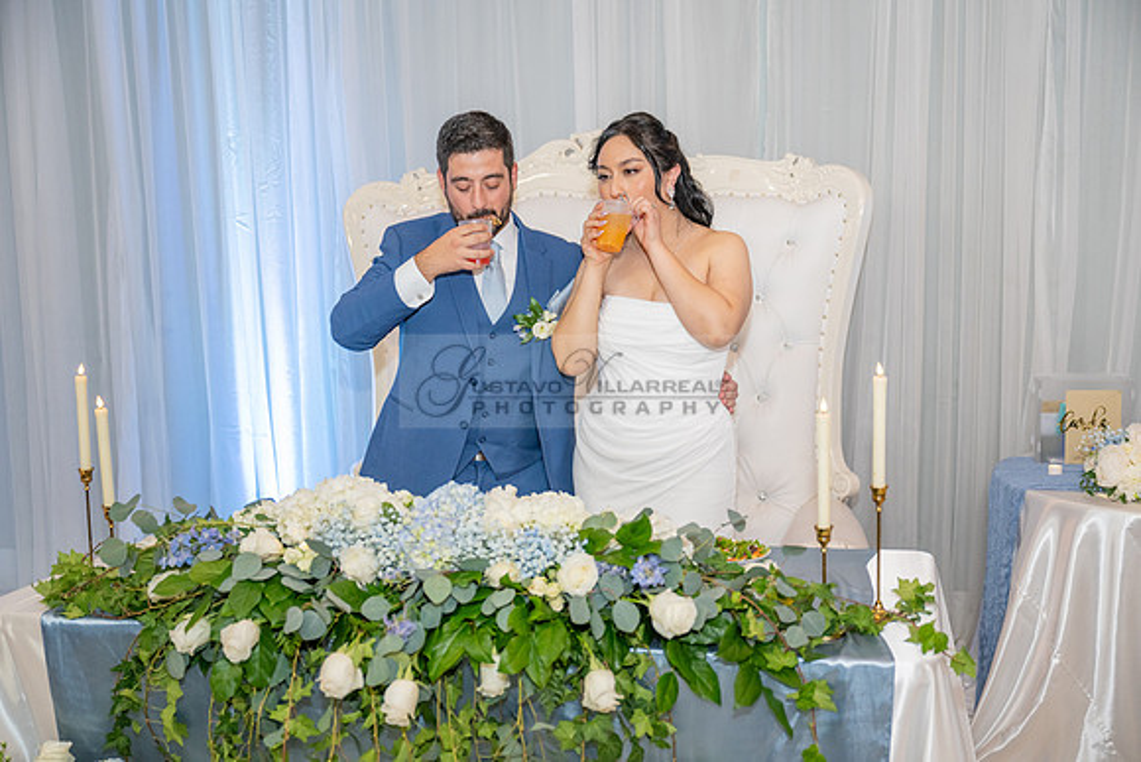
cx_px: 570
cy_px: 381
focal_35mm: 39
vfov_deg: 34.2
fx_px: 1236
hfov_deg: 49.5
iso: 1000
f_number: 2.8
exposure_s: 1/160
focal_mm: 39
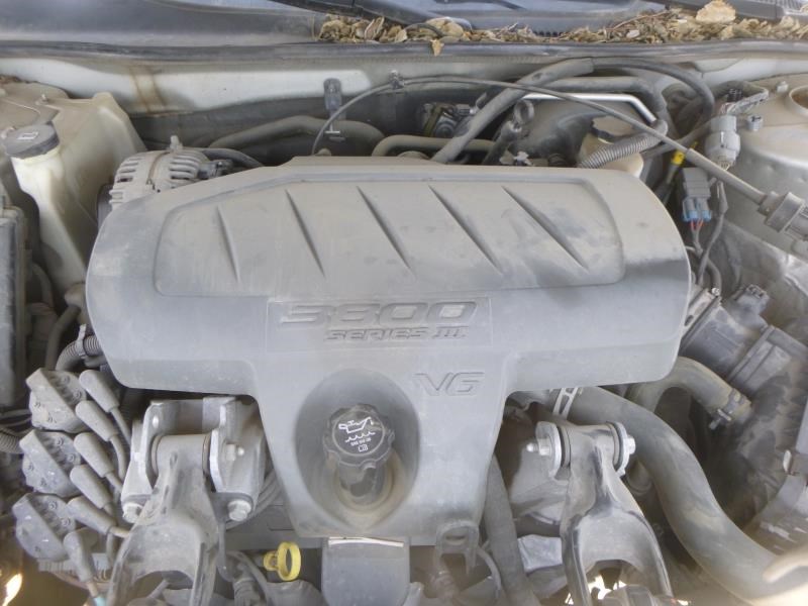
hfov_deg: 69.4
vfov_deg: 54.9
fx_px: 584
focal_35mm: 25
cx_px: 404
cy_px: 303
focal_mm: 4.5
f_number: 3.9
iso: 125
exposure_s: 1/60
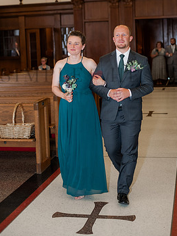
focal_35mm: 62
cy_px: 87
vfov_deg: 31.0
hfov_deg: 23.7
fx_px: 422
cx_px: 93
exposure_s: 1/125
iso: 500
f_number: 2.8
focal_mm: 50
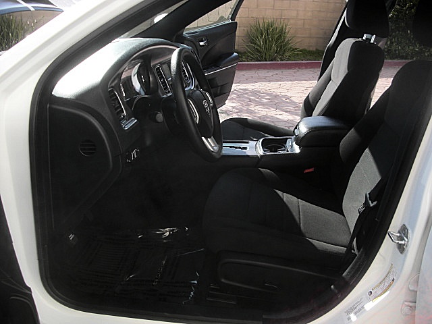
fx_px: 449
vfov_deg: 39.7
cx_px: 216
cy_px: 162
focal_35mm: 36
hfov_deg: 51.4
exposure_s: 1/320
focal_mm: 6.3
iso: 50
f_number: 2.8
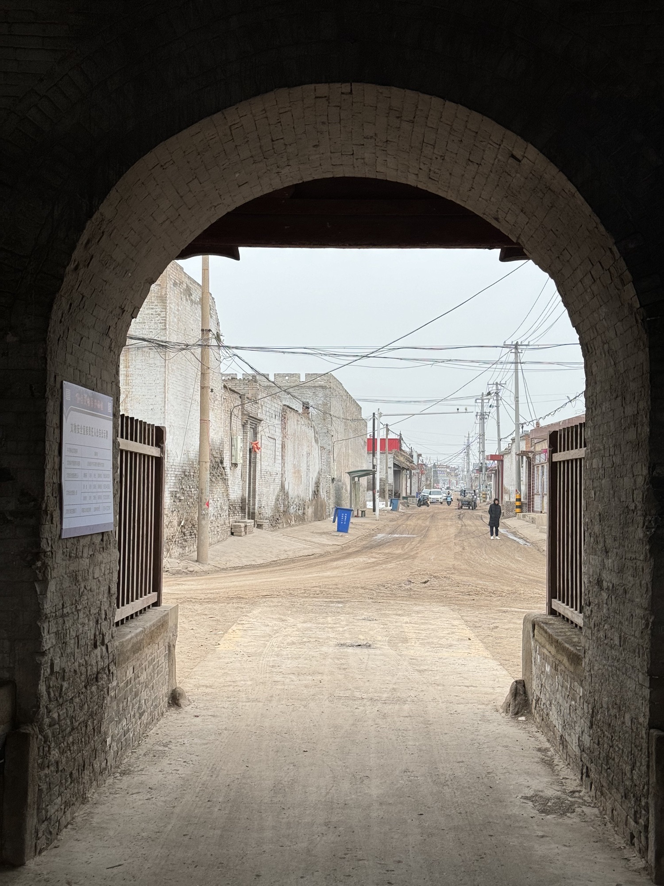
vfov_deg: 39.7
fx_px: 1228
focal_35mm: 48
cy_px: 443
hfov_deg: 30.3
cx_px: 332
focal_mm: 6.86
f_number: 1.78
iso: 64
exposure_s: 1/1059
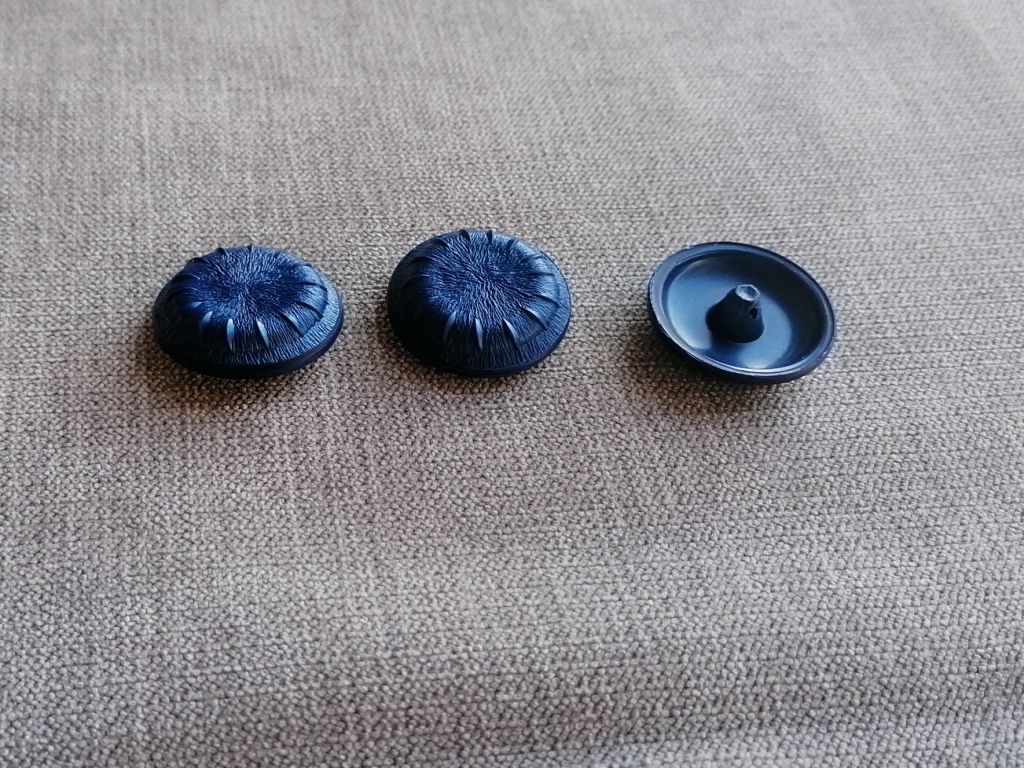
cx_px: 512
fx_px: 799
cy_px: 384
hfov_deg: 65.3
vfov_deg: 51.4
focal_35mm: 27
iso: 80
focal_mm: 4.75
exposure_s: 1/100
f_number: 1.8
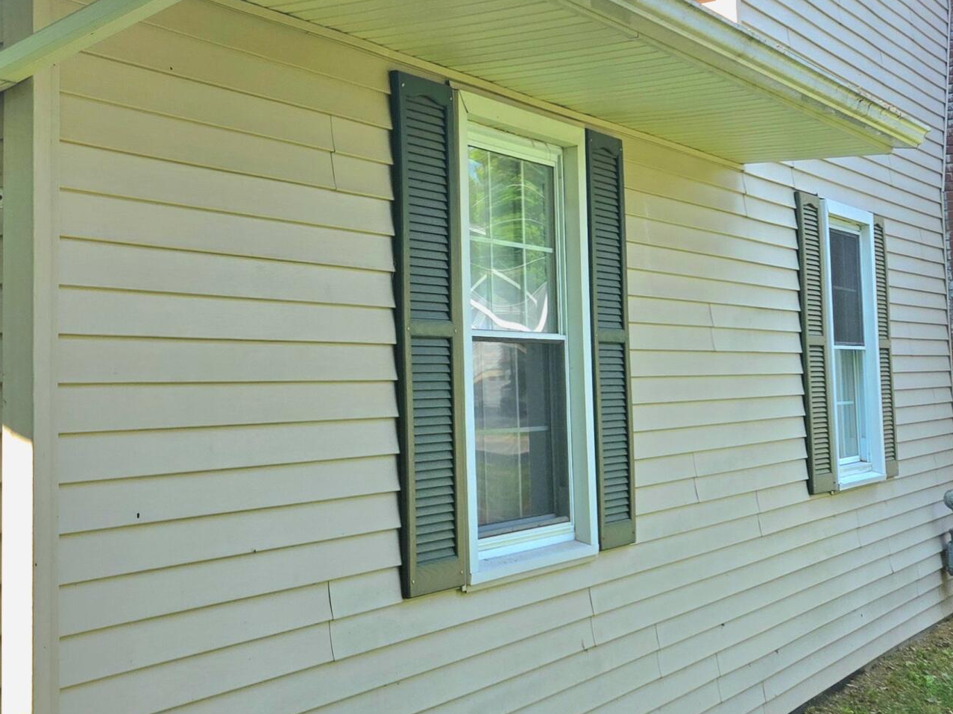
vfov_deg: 26.9
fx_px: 1486
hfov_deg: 33.5
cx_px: 76
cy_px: 257
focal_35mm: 54
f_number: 1.8
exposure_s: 1/2500
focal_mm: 5.4
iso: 80
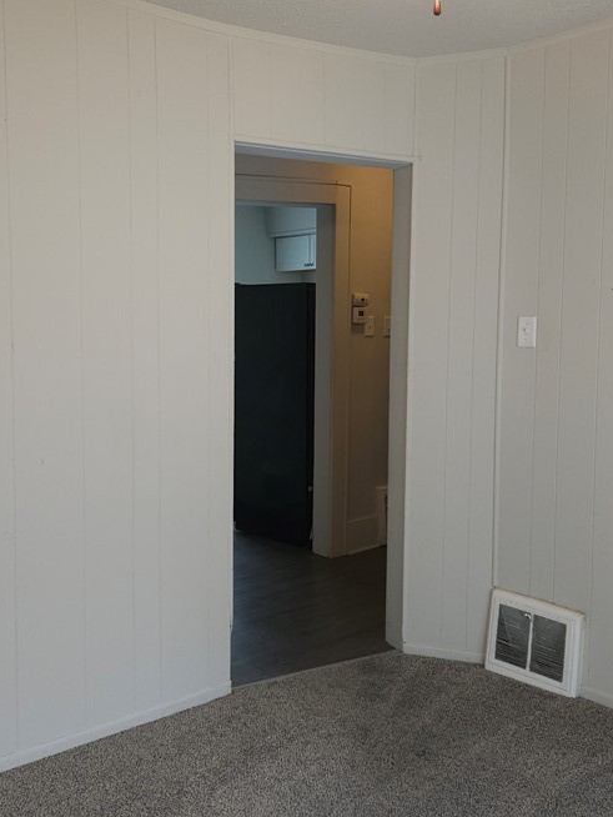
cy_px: 379
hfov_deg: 39.7
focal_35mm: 36
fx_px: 849
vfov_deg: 51.3
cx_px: 316
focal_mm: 5.4
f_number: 1.8
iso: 100
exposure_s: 1/60
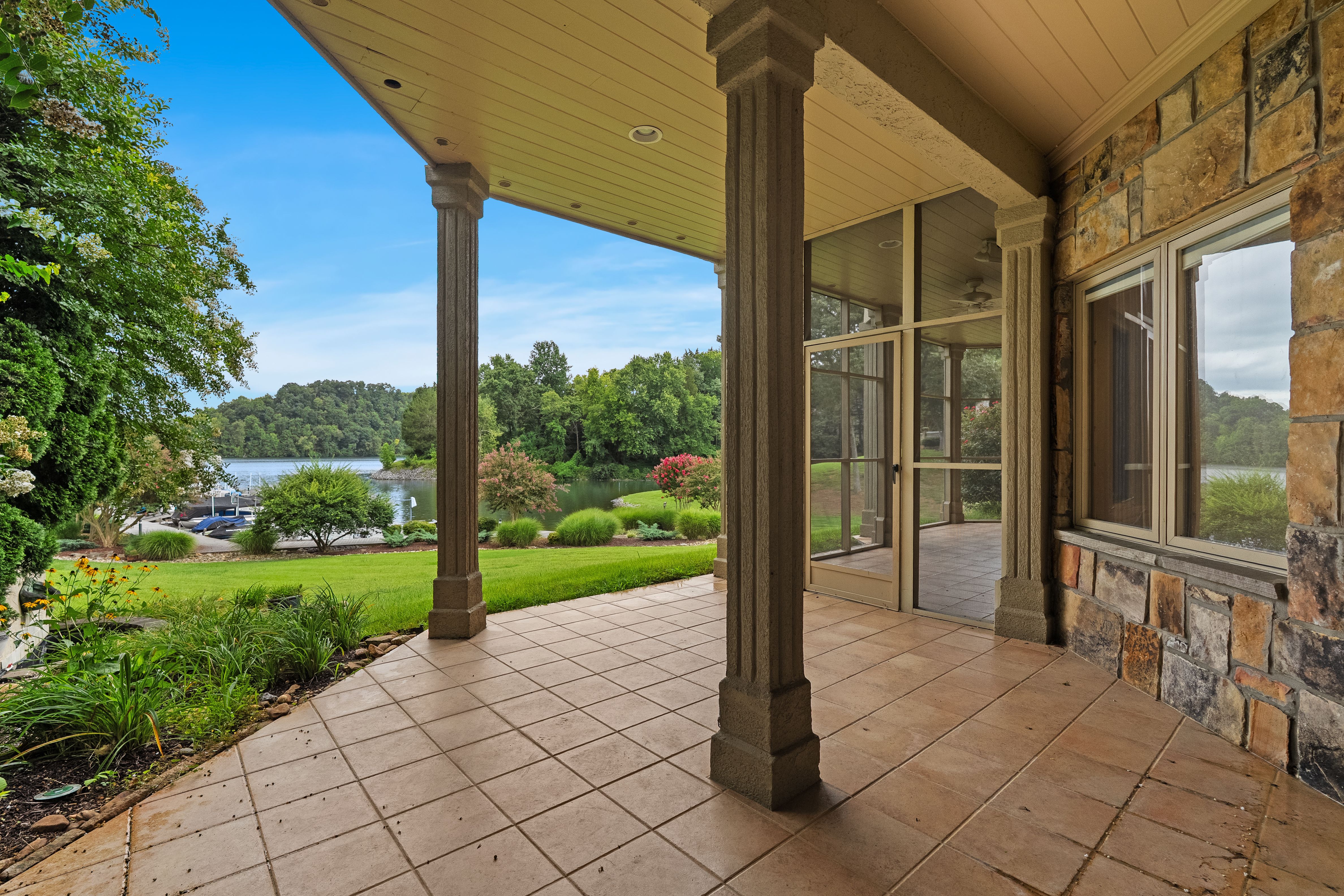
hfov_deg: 95.0
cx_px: 672
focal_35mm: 16
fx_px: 616
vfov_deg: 72.1
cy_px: 448
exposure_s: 1/50
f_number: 8
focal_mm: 16.5
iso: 400
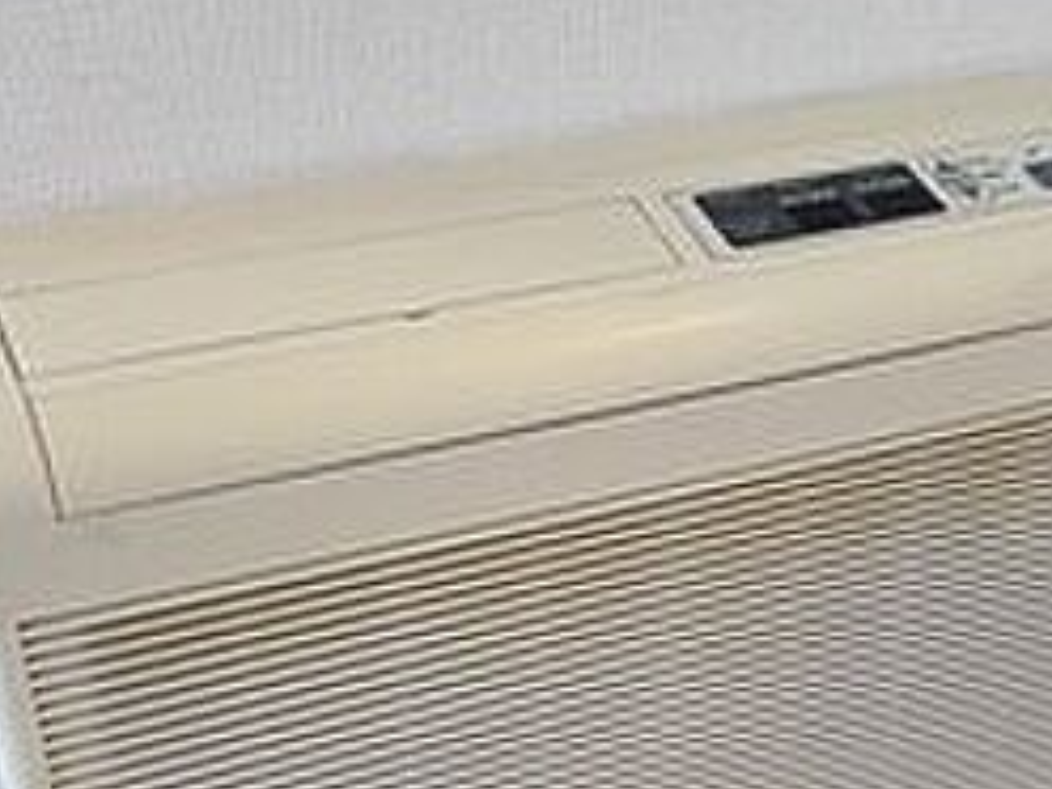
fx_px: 1915
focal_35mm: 63
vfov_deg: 23.0
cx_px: 713
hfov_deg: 30.5
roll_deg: -2.2
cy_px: 624
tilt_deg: -36.1
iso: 50
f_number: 1.6
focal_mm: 5.1
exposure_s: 1/100
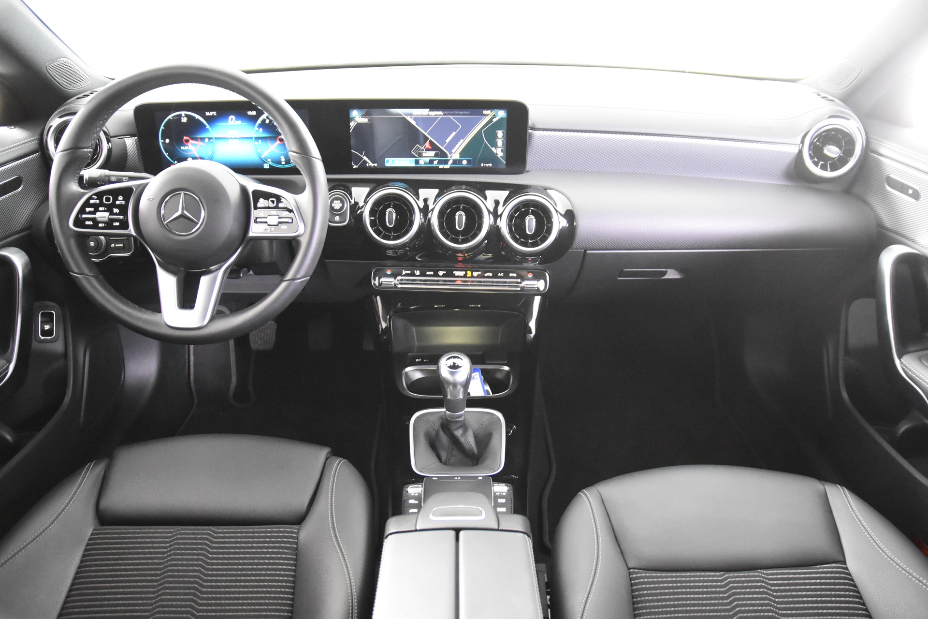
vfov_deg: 50.4
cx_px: 464
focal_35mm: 26
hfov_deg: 70.4
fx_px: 657
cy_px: 310
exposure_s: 1/25
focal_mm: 17
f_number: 2.8
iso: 8000
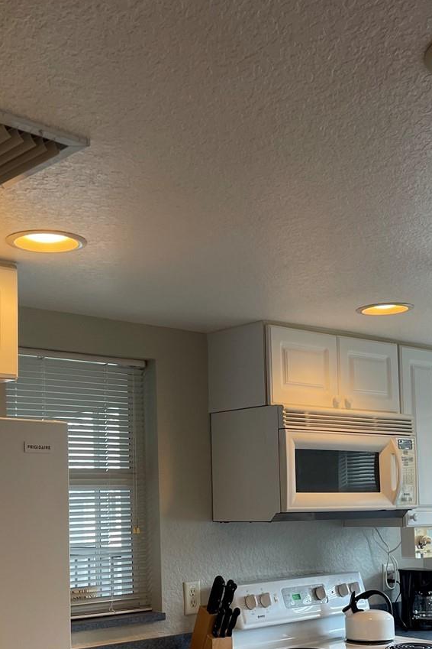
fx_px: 882
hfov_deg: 27.5
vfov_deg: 39.8
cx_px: 219
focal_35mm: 49
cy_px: 438
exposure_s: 1/60
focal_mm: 5.1
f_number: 1.6
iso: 80
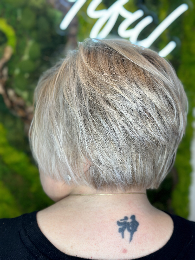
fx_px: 361
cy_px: 130
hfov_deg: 30.3
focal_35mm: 48
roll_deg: -1.9
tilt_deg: -4.6
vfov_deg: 39.7
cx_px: 98
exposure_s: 1/190
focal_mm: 6.86
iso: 80
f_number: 1.78
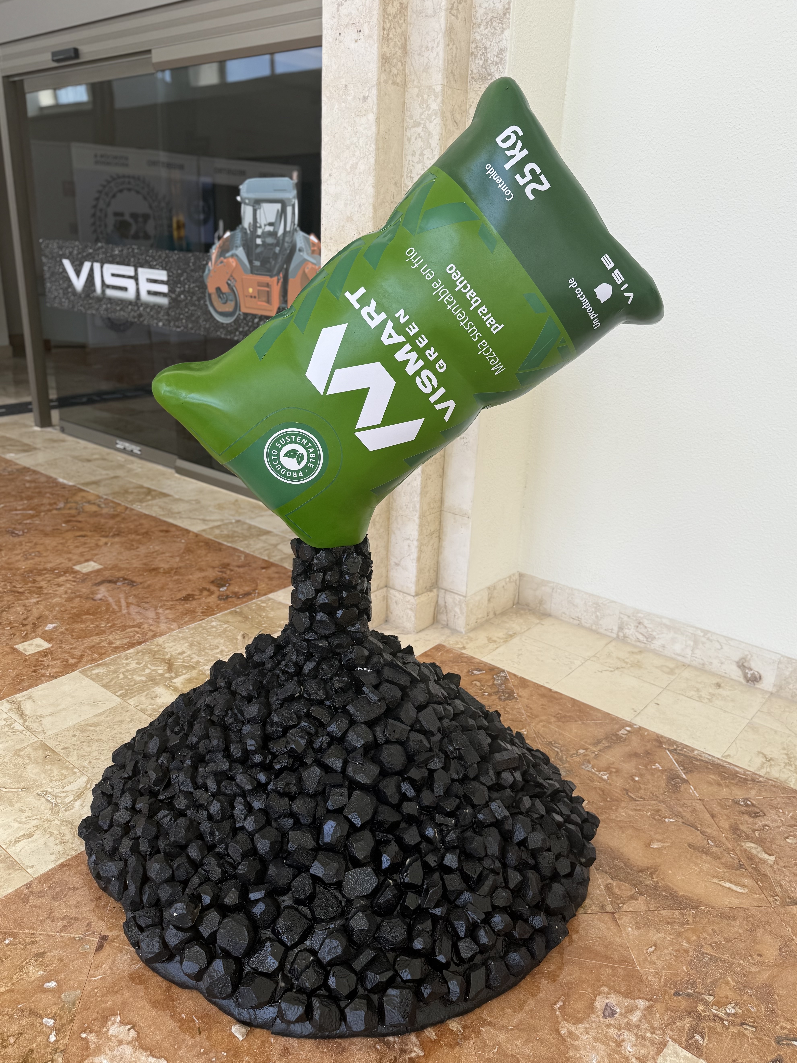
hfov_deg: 53.0
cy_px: 519
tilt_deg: -18.6
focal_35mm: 26
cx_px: 386
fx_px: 798
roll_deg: -3.3
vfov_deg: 67.3
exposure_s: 1/589
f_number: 1.78
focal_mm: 6.76
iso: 80
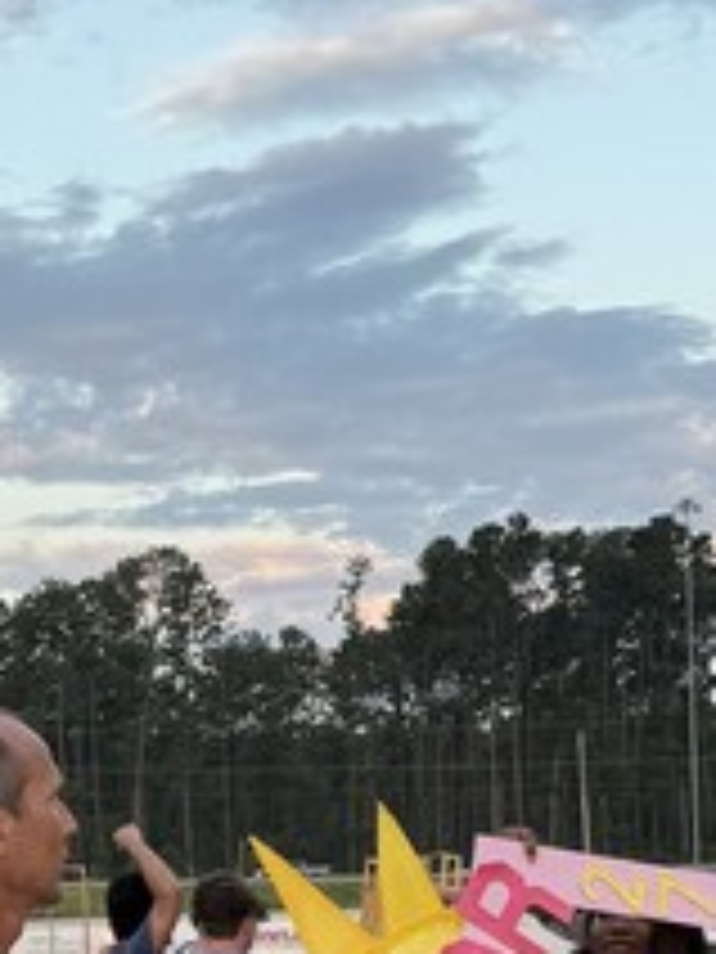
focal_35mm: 116
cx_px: 612
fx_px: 3199
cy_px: 1116
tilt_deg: -0.8
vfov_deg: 16.3
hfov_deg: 12.7
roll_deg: +1.7
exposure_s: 1/407
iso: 80
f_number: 1.78
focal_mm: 6.76
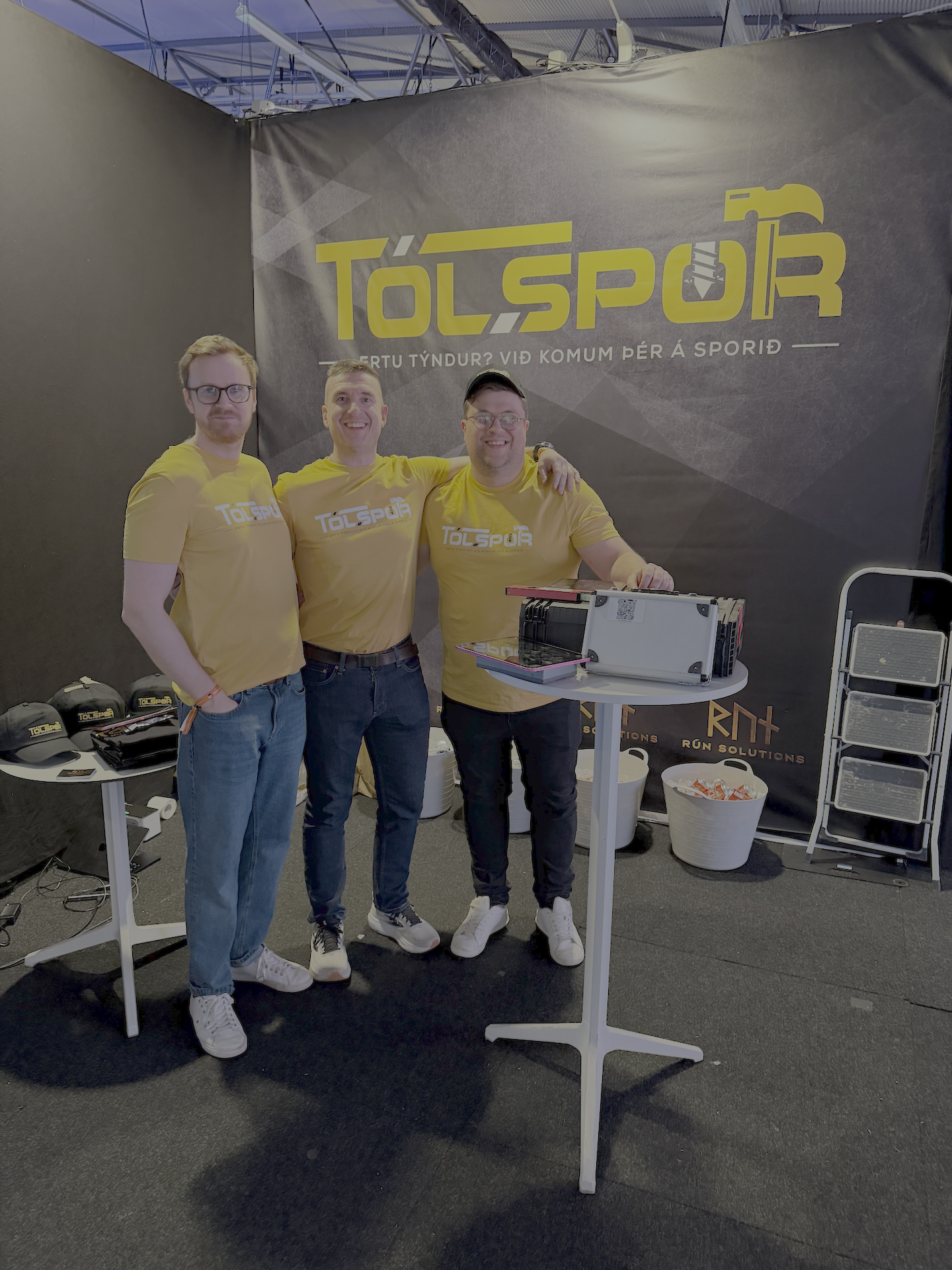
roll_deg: -0.7
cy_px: 635
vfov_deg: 71.6
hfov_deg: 56.8
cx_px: 476
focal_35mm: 24
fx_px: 880
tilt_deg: -11.8
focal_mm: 6.76
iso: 640
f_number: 1.78
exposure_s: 1/33
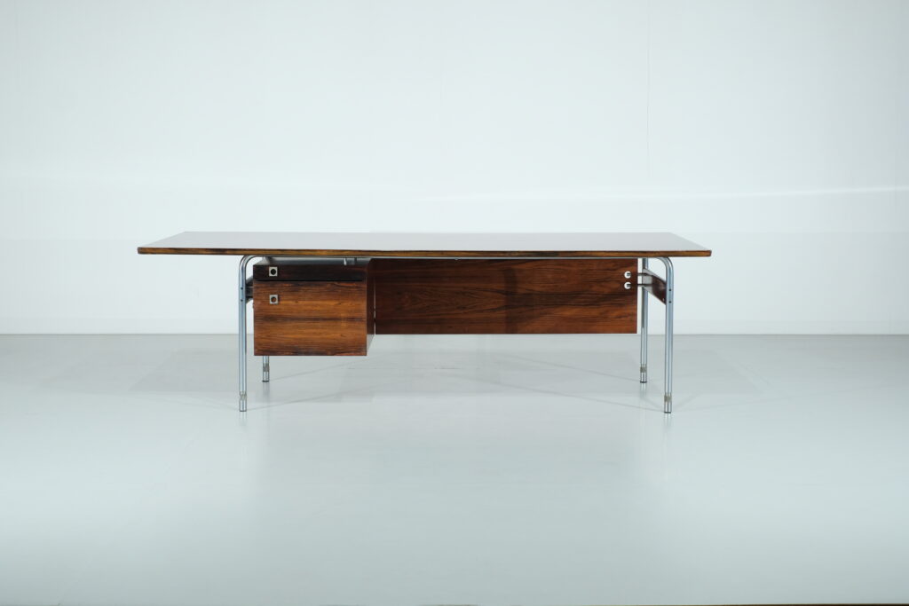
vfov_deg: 25.5
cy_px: 303
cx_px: 454
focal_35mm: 53
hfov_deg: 37.5
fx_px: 1338
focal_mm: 35
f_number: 5.6
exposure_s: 1/56
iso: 800
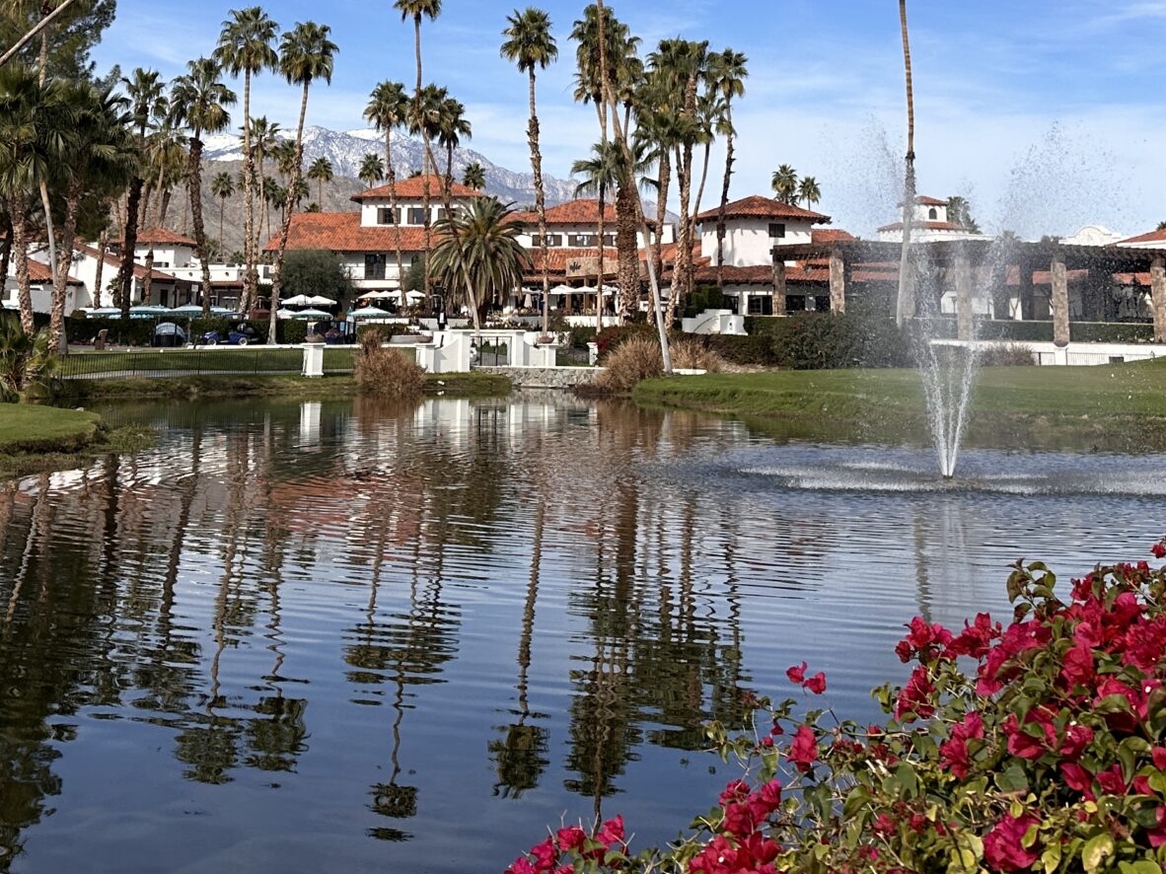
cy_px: -11
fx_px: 1751
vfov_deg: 26.5
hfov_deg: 36.8
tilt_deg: +10.7
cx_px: 568
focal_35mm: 52
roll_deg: -0.6
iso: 80
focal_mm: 6.86
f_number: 1.78
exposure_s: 1/5848
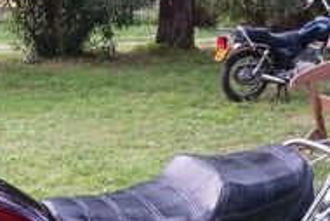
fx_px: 651
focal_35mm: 71
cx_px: 7
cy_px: 292
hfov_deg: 27.0
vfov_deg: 17.9
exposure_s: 1/50
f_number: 1.8
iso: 100
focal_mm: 4
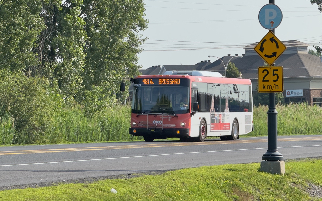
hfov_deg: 16.3
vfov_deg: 10.2
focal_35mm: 128
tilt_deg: +1.7
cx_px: 161
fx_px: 1123
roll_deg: +0.8
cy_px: 86
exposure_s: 1/1130
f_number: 2.8
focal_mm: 15.66
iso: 50
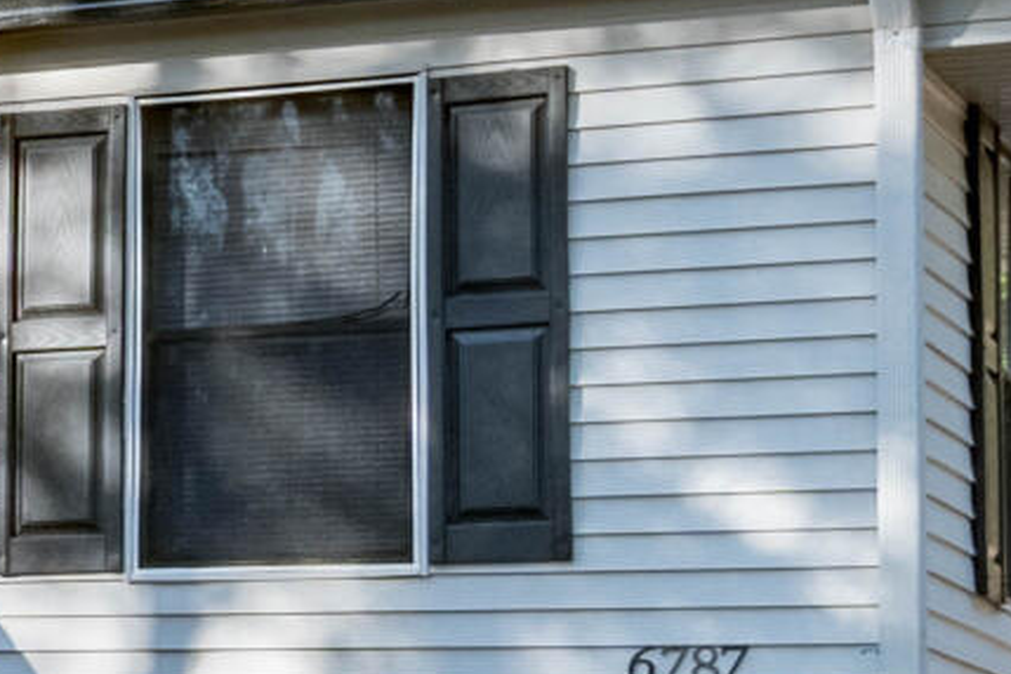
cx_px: -1346
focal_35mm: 154
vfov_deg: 8.9
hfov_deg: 11.3
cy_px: 594
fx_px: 4324
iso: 200
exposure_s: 1/400
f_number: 8
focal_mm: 22
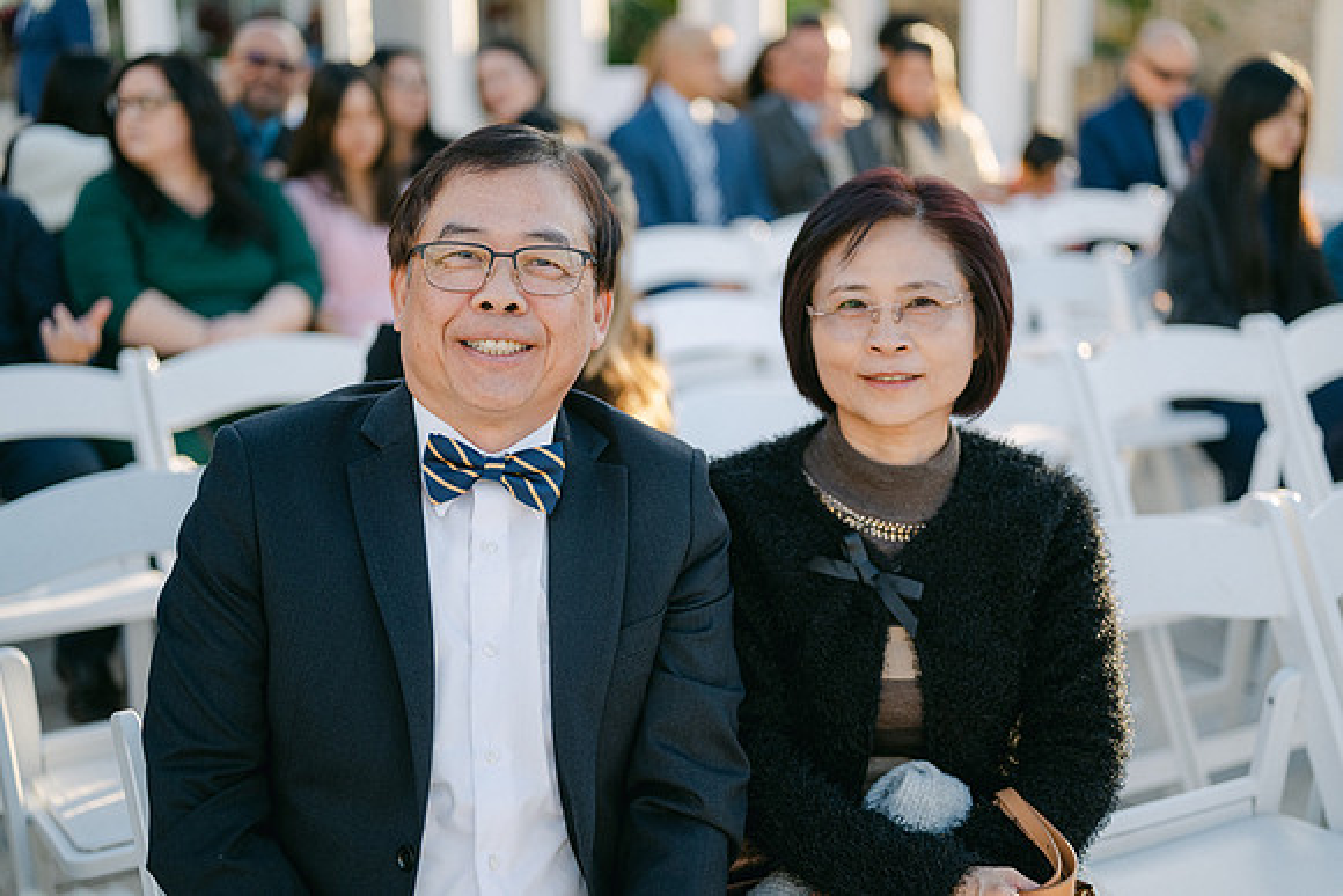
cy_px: 448
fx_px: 1866
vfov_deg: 27.0
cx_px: 672
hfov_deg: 39.6
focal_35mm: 50
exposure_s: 1/3200
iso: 500
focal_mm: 50
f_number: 1.8
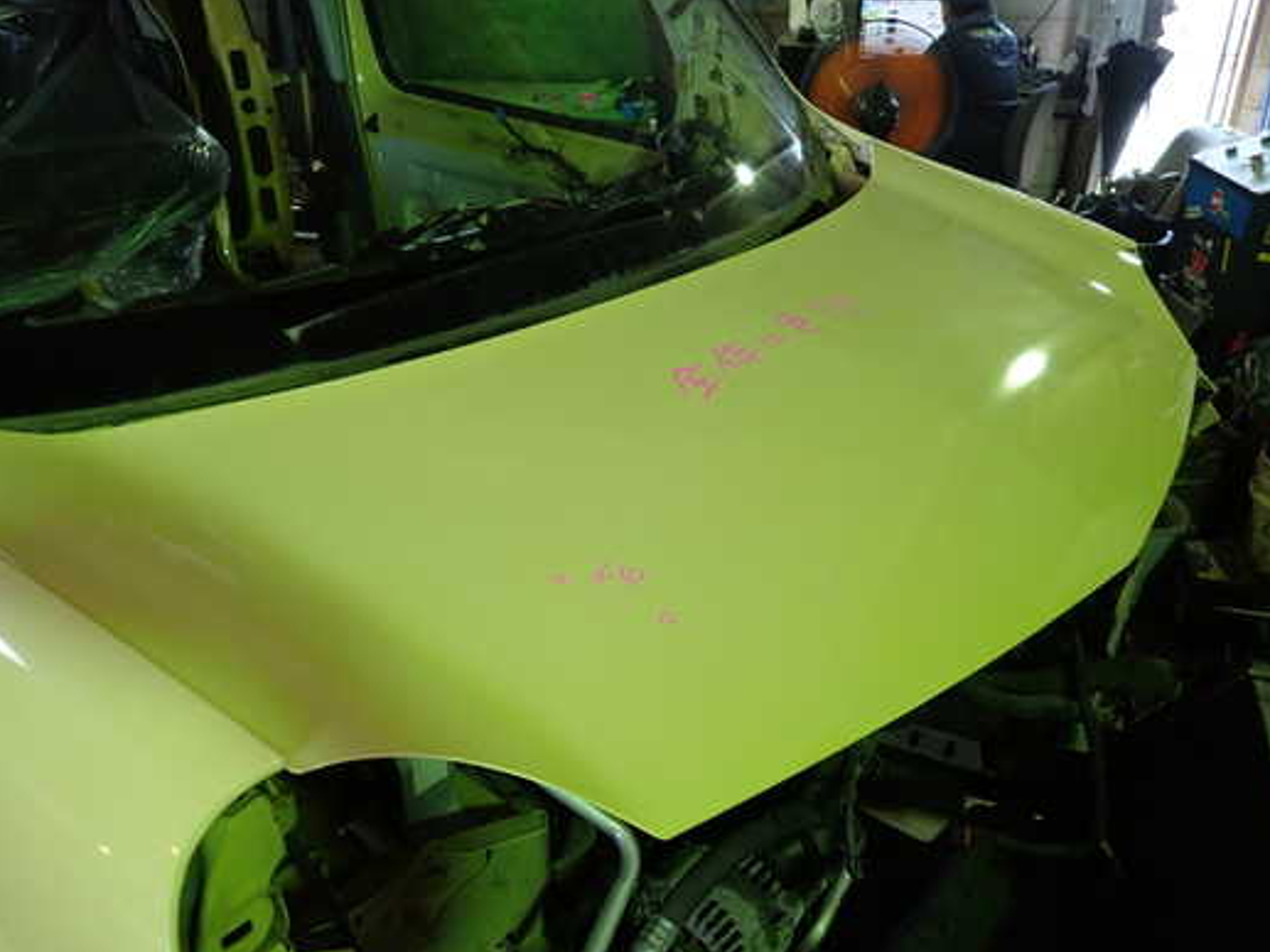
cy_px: 488
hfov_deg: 61.6
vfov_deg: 48.2
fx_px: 1064
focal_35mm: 29
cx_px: 614
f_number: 2
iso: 200
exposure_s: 1/60
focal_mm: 4.5
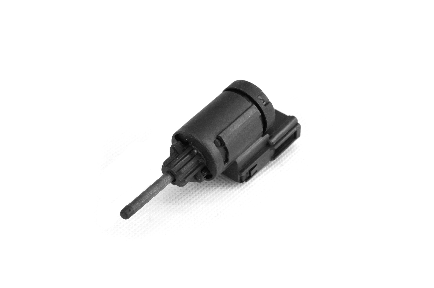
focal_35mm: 82
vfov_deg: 16.5
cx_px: 217
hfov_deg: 24.6
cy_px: 144
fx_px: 994
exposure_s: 1/40
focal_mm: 55
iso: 800
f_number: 8
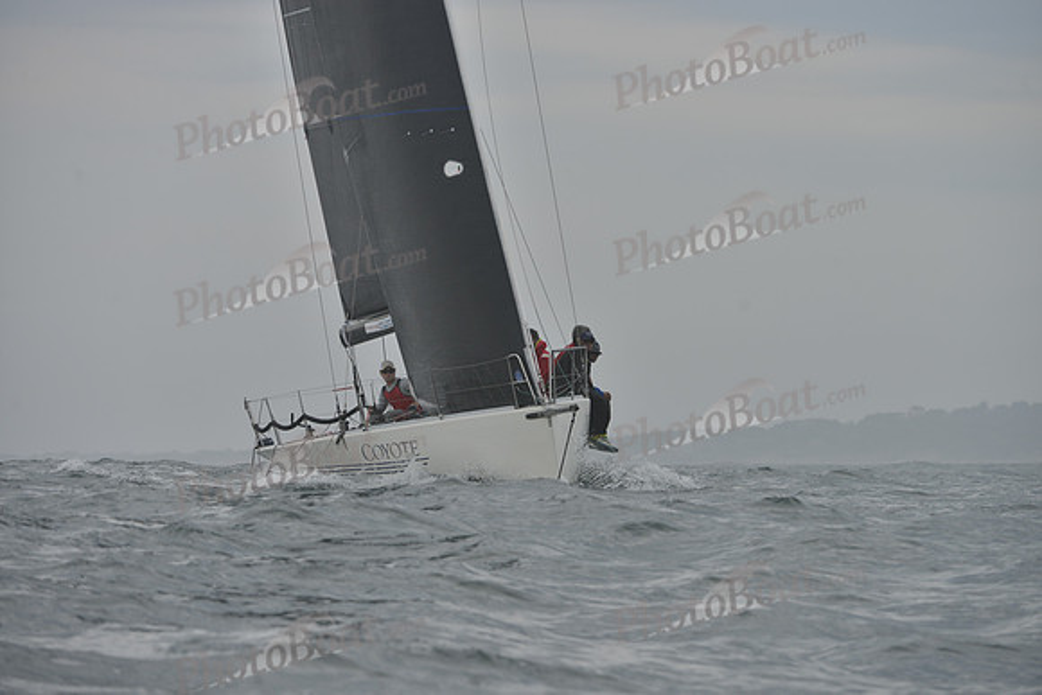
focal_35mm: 270
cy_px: 348
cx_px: 521
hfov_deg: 7.6
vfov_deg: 5.1
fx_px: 7816
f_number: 6.3
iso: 280
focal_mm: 270
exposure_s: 1/800
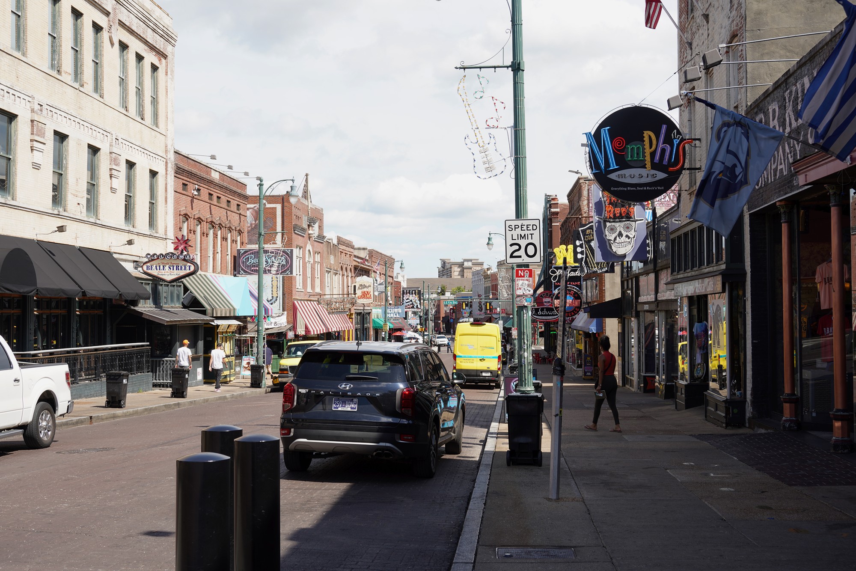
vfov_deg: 31.9
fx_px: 999
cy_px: 286
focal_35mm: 42
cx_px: 428
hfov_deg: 46.4
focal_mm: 42
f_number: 10
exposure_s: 1/100
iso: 100
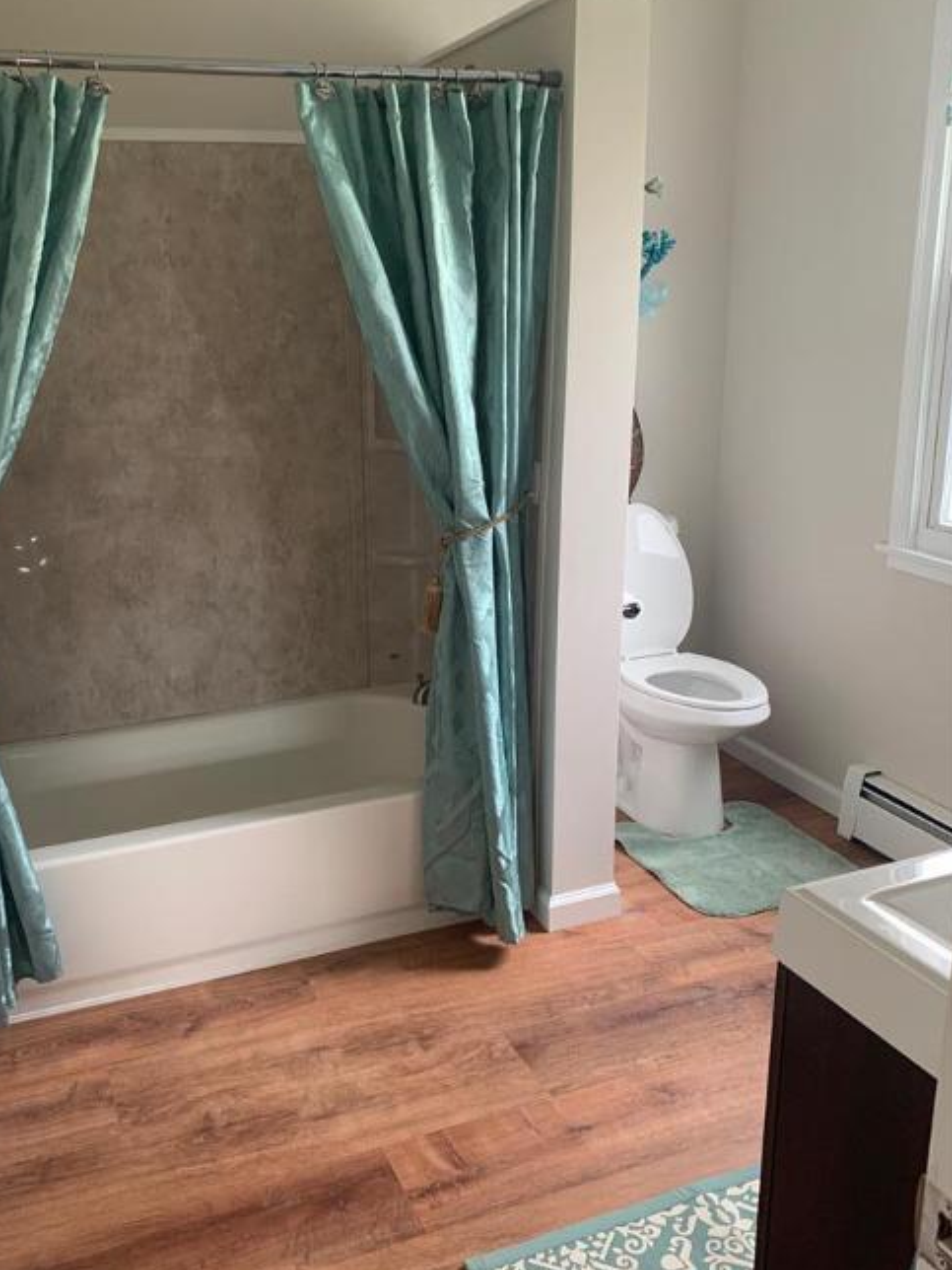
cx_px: 392
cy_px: 617
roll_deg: +0.8
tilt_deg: -14.8
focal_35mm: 31
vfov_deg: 58.3
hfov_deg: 45.3
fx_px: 1137
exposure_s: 1/60
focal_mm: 4.25
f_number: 1.8
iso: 125
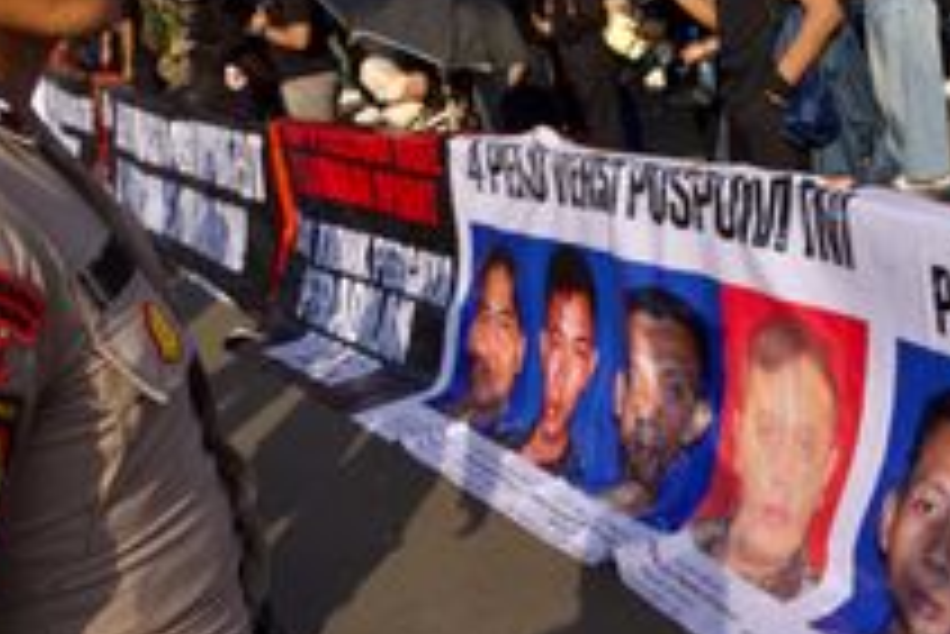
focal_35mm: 56
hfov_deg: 35.5
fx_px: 1472
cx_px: 621
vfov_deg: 24.3
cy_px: 254
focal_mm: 29.4
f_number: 16
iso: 200
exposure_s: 1/200
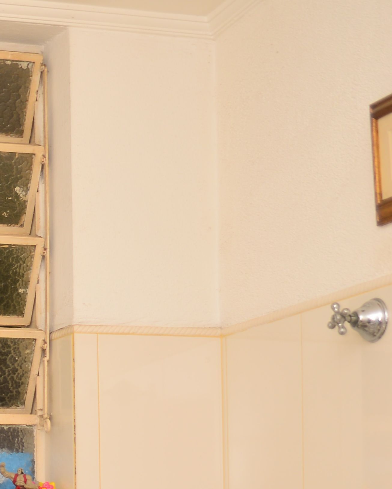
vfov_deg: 16.8
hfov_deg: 13.2
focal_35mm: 111
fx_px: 1609
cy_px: 533
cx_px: -171
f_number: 2.8
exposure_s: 1/100
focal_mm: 32
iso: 125
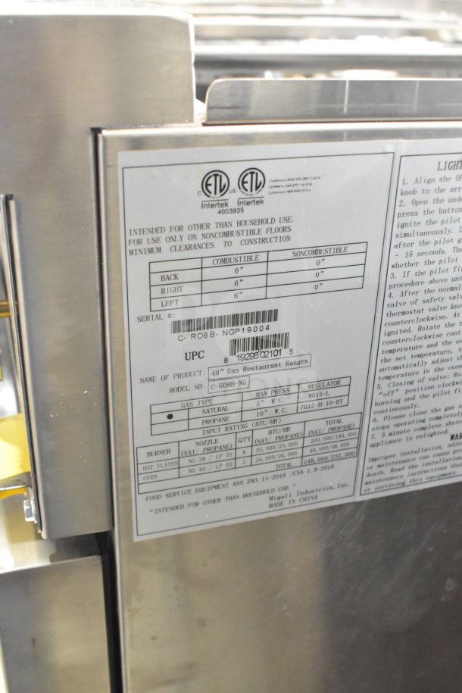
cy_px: 346
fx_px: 751
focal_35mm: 39
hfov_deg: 34.2
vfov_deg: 49.6
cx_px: 231
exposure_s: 1/160
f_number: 6.3
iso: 6400
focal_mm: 26
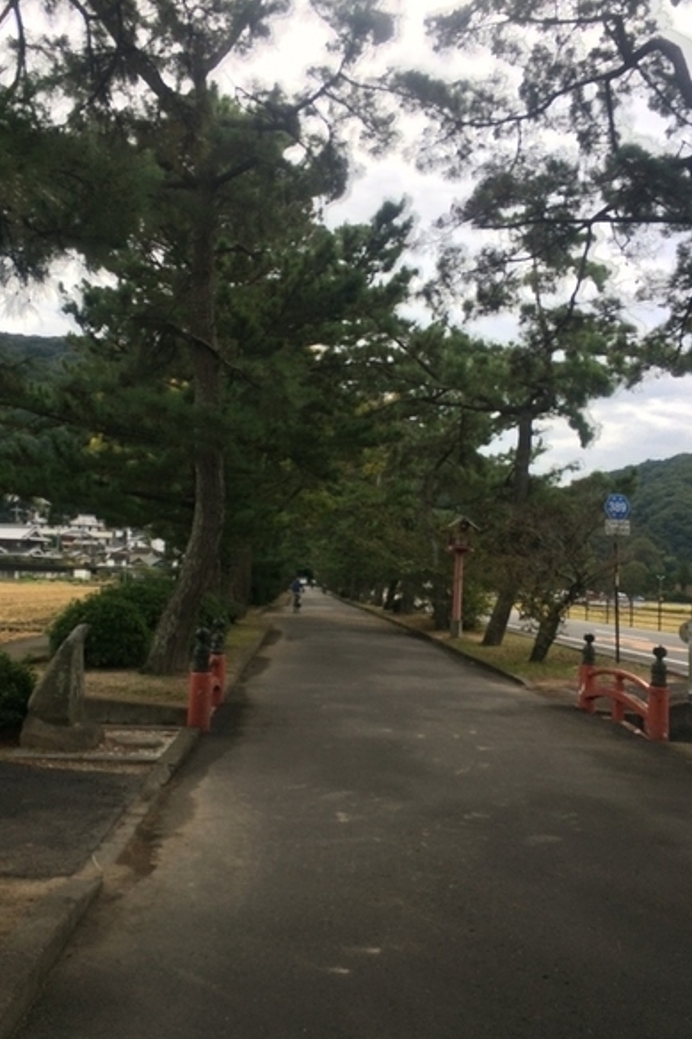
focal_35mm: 31
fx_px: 894
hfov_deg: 42.3
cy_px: 516
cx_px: 324
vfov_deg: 60.3
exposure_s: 1/789
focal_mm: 4.15
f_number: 2.2
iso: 32
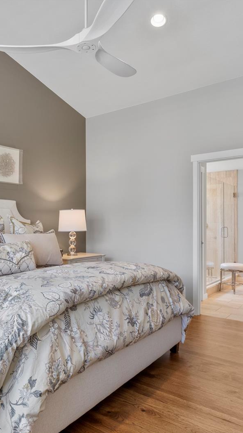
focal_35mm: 27
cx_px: 75
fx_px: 314
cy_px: 217
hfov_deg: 41.6
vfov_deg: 69.1
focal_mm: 11.5
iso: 160
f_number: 8
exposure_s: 1/6
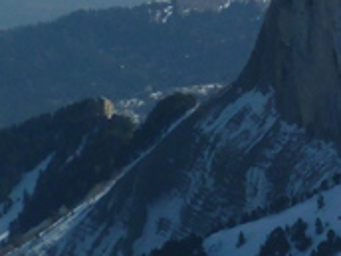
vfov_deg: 6.6
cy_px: 18
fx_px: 2197
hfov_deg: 8.5
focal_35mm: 223
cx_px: 648
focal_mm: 7.9
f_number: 6.3
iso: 80
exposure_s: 1/500
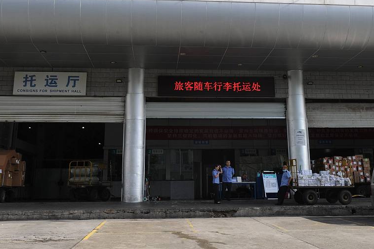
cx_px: 205
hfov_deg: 42.7
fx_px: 477
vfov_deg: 28.7
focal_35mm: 46
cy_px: 60
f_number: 14
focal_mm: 29
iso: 200
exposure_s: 1/100
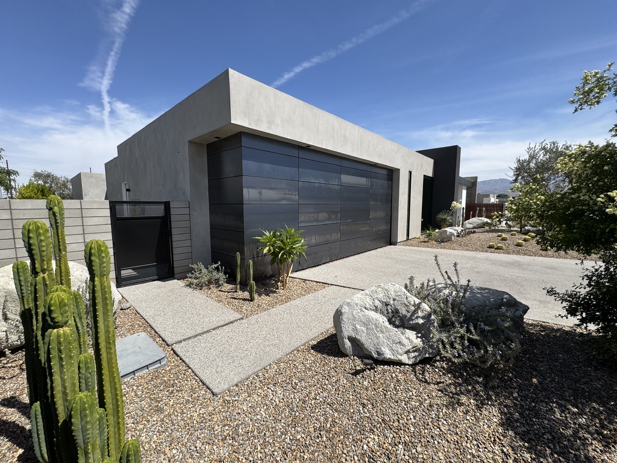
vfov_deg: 85.7
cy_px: 232
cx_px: 308
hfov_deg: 102.1
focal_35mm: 14
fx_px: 250
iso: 50
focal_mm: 2.22
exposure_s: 1/1976
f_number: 2.2
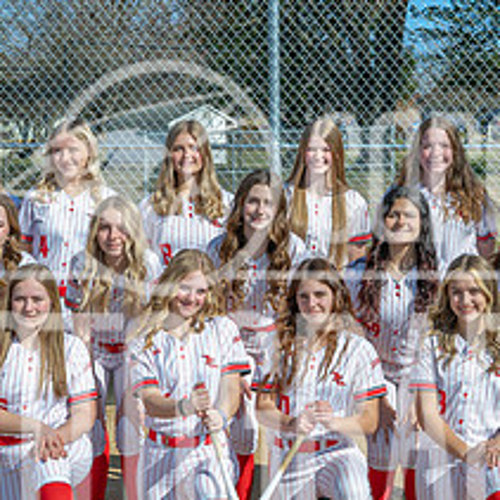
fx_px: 1618
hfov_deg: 17.6
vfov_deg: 17.6
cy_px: 218
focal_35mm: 99
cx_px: 272
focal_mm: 28
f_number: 9
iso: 64
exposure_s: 1/200
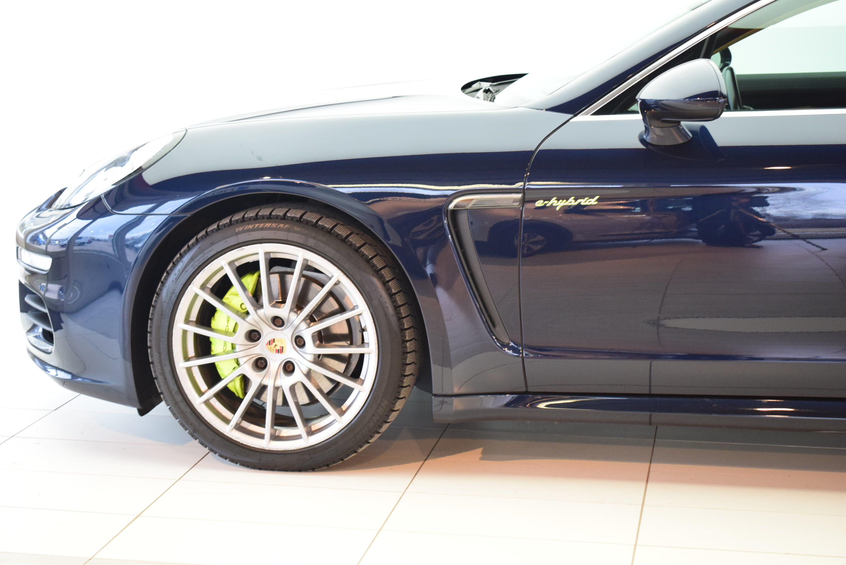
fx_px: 1623
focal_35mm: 69
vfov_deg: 19.8
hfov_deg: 29.2
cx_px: 423
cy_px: 282
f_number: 5.3
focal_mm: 46
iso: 1600
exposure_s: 1/40
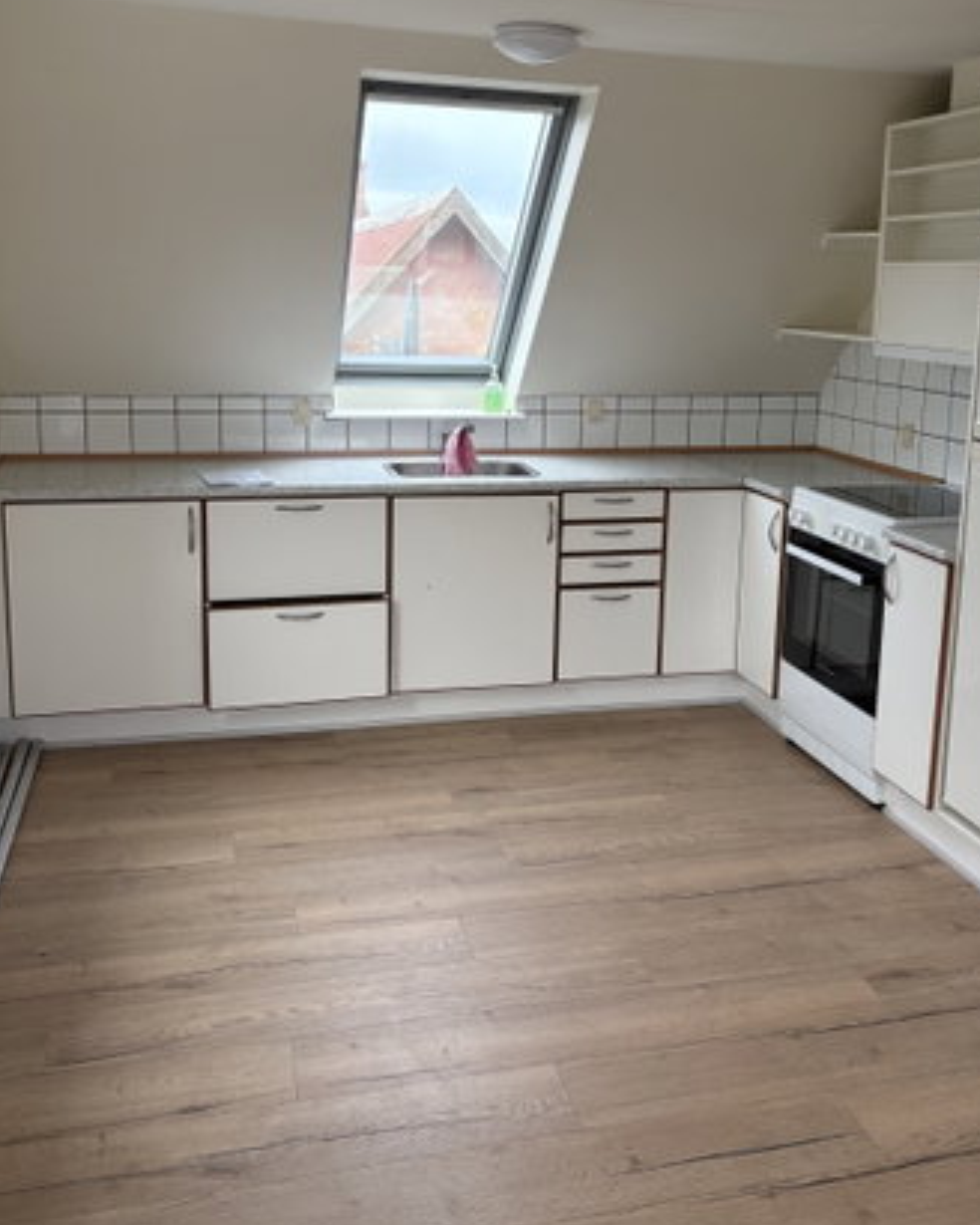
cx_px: 523
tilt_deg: -9.5
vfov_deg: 53.8
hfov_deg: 44.5
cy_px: 486
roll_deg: -1.1
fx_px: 1196
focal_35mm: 33
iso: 100
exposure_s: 1/241
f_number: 1.6
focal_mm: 5.96
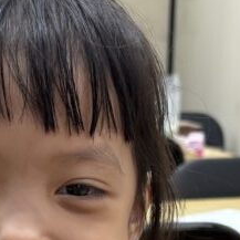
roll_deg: +1.4
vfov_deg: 15.1
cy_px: 373
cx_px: 4
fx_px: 831
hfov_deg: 16.1
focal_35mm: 106
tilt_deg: -19.0
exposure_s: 1/100
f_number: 1.6
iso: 80
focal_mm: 5.96
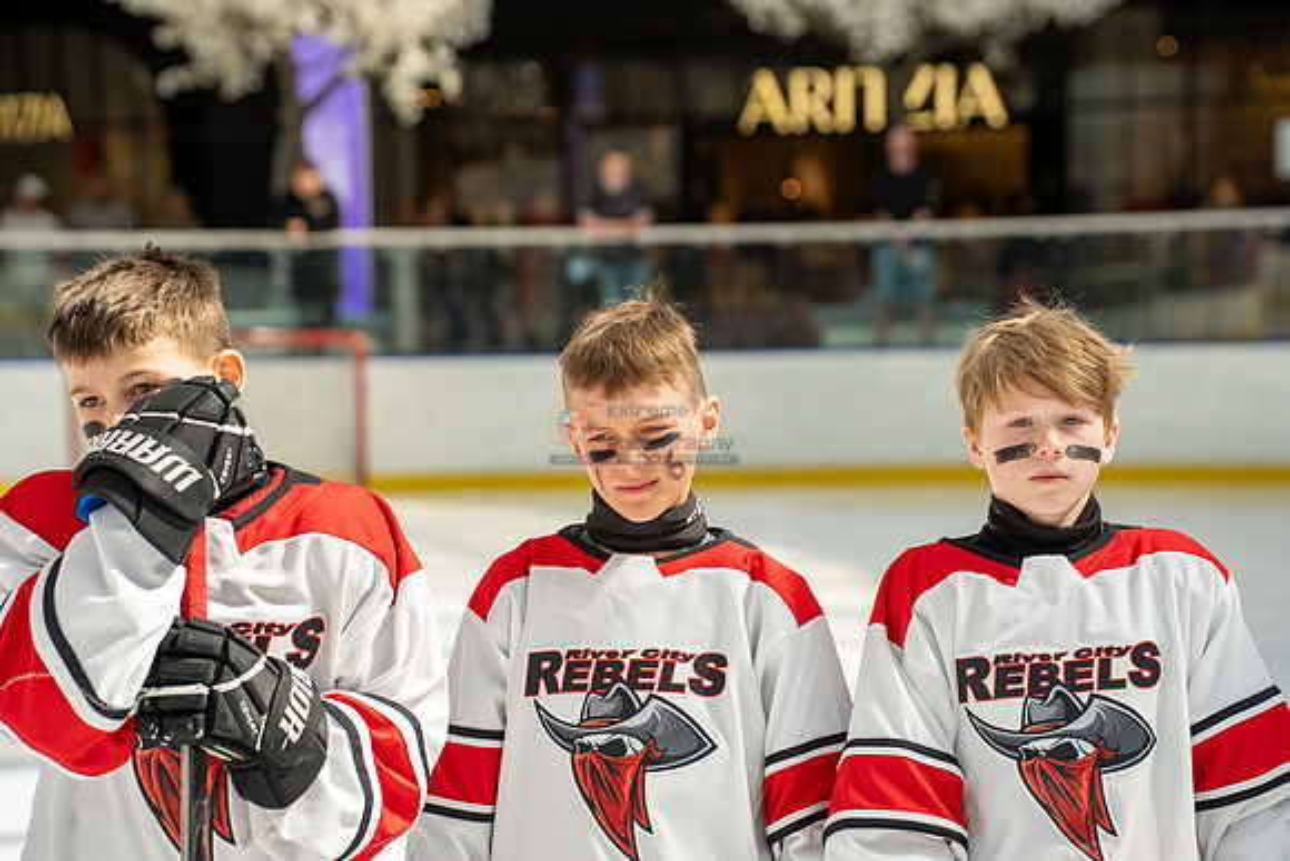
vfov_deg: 14.9
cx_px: 645
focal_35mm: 92
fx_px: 3297
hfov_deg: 22.1
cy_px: 430
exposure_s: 1/1600
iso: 1250
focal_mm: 92
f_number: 4
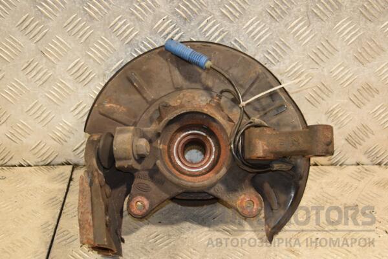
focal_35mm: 75
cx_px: 194
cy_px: 130
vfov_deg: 18.2
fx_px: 808
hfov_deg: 27.0
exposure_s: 1/100
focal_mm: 50
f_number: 5
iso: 800
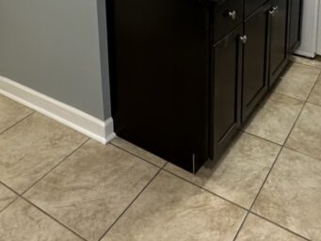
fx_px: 390
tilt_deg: -11.2
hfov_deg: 44.6
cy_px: -49
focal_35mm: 42
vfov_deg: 29.5
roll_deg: -2.5
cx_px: 188
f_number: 2.2
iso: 160
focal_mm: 2.22
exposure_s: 1/60
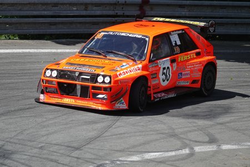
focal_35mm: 330
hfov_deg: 6.2
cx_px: 125
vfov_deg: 4.2
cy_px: 84
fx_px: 2291
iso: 100
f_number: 4
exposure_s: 1/800
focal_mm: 120.91
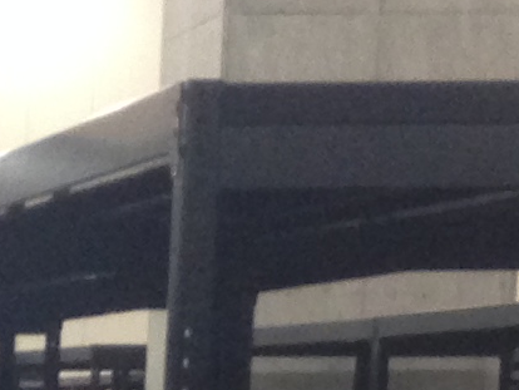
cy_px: 959
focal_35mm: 260
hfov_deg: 7.3
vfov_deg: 5.5
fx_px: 3900
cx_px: -525
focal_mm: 4.12
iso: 125
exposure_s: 1/20
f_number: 2.4
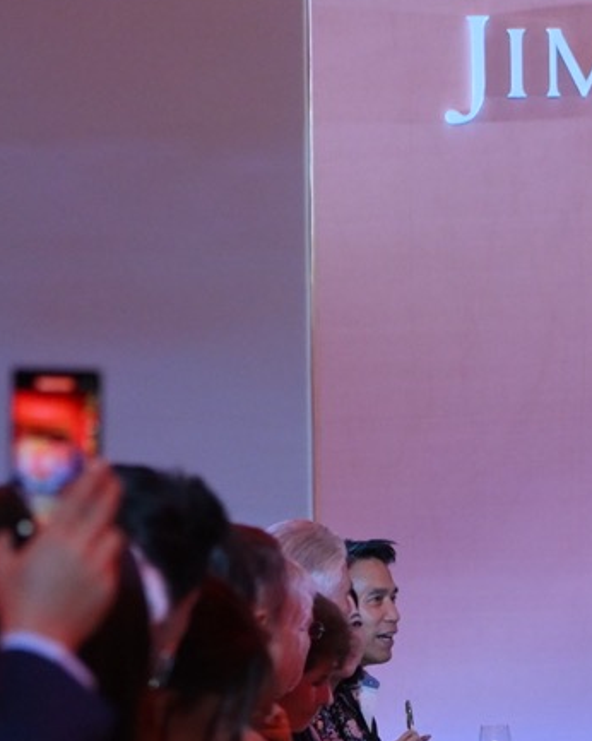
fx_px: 6750
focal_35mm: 308
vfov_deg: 6.3
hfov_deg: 5.0
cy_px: 567
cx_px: 859
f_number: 3.2
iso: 1600
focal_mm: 74
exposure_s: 1/500
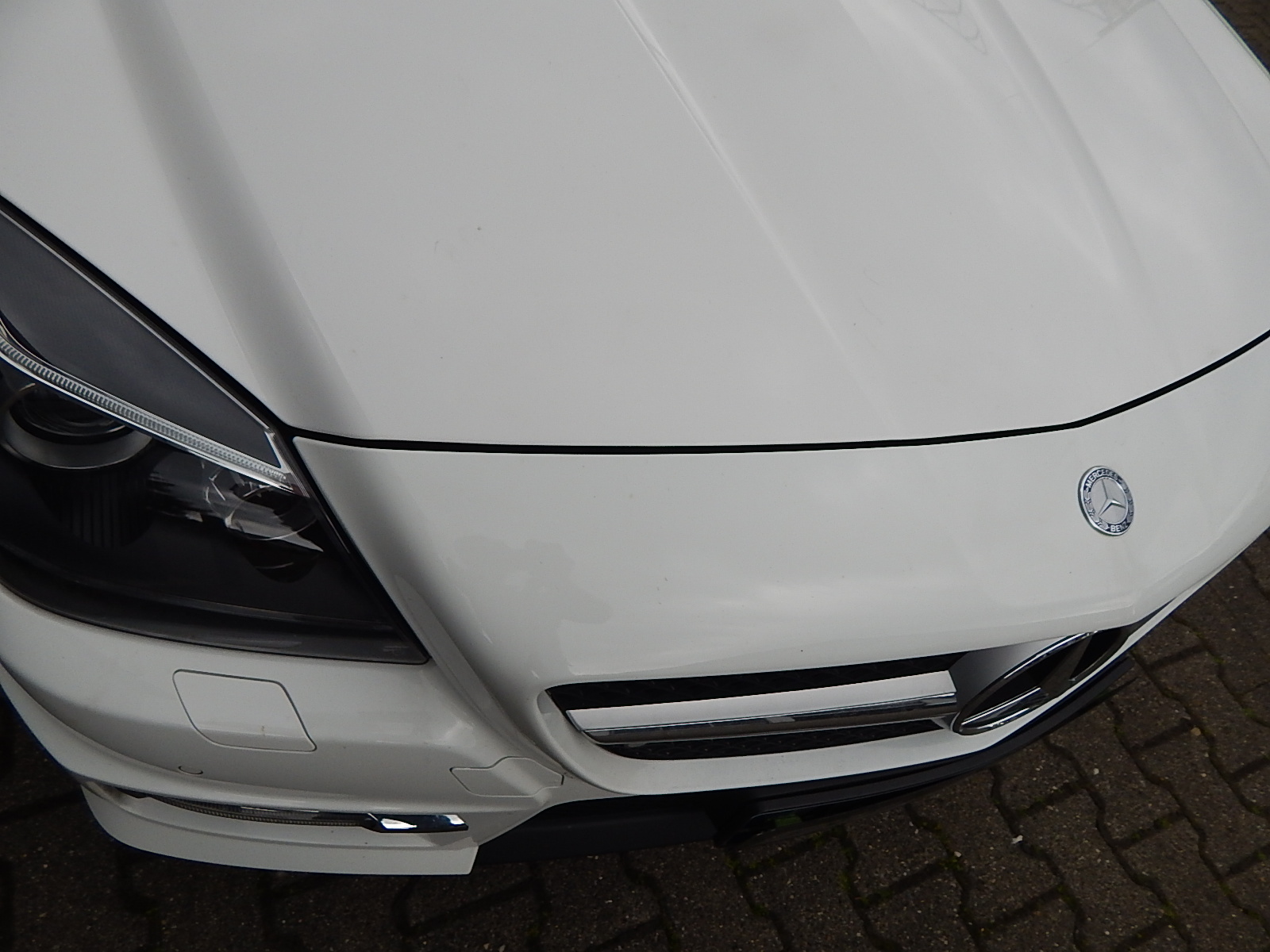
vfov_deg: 61.1
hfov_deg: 76.4
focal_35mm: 22
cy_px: 476
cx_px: 635
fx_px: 807
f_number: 3
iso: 125
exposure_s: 1/640
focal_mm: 4
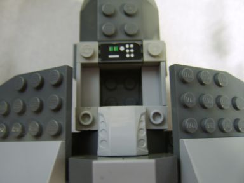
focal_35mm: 31
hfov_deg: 58.4
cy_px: 92
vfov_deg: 45.4
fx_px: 219
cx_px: 122
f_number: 2.7
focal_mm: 8.13
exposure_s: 1/2
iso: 71
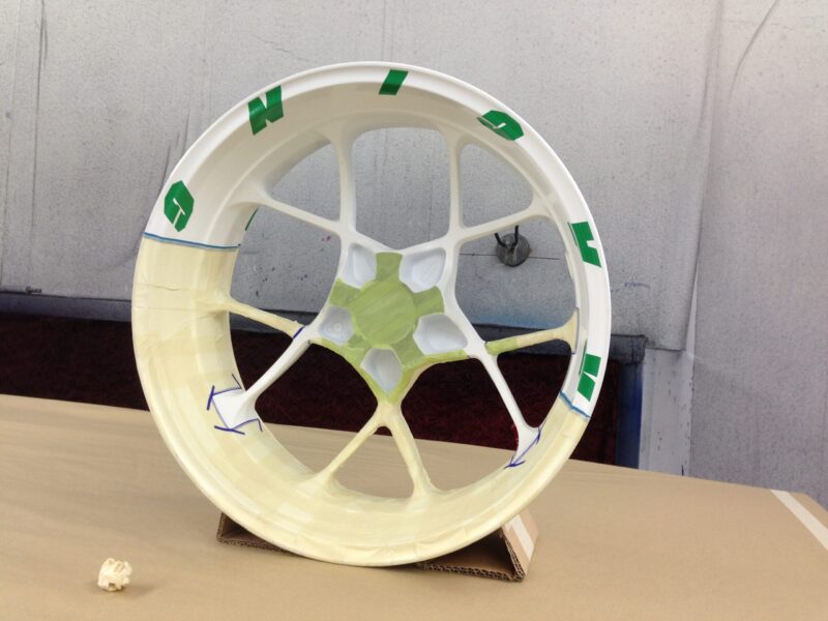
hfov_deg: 55.4
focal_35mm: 33
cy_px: 310
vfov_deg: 42.9
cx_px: 414
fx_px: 789
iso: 50
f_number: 2.4
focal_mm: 4.13
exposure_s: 1/40
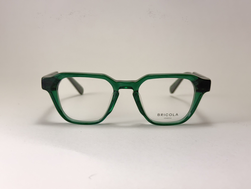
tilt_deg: -8.6
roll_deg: -1.3
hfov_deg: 39.7
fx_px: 348
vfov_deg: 30.3
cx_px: 126
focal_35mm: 48
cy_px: 94
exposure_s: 1/100
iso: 64
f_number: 1.78
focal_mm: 6.76
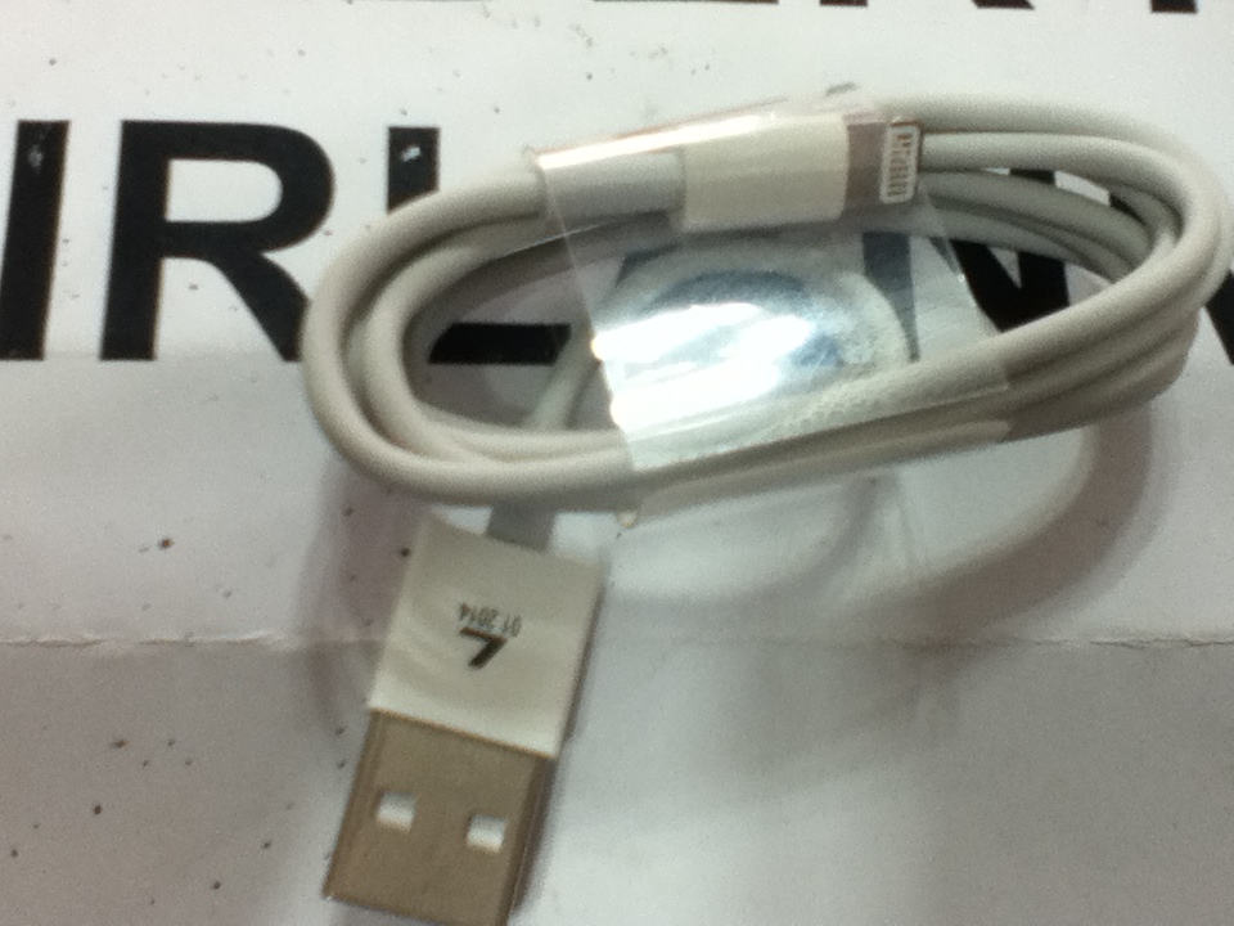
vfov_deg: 44.2
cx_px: 617
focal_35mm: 32
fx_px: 1141
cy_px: 463
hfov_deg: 56.8
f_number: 2.4
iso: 100
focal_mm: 3.85
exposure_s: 1/30
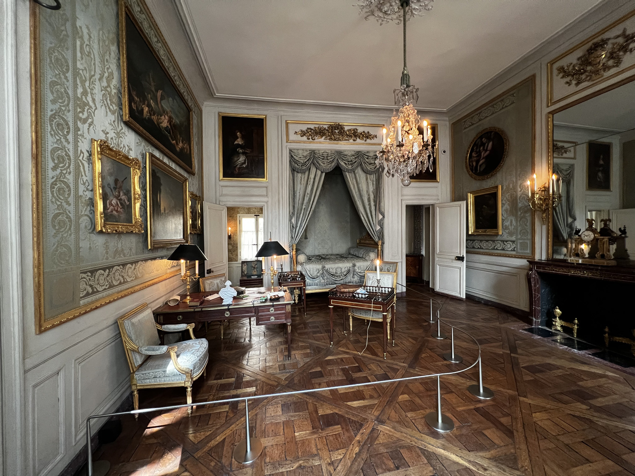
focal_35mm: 13
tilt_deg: -0.9
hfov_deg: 106.2
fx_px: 238
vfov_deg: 89.9
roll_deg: +1.0
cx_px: 318
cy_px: 238
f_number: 1.8
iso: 640
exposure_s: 1/50
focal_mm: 1.57
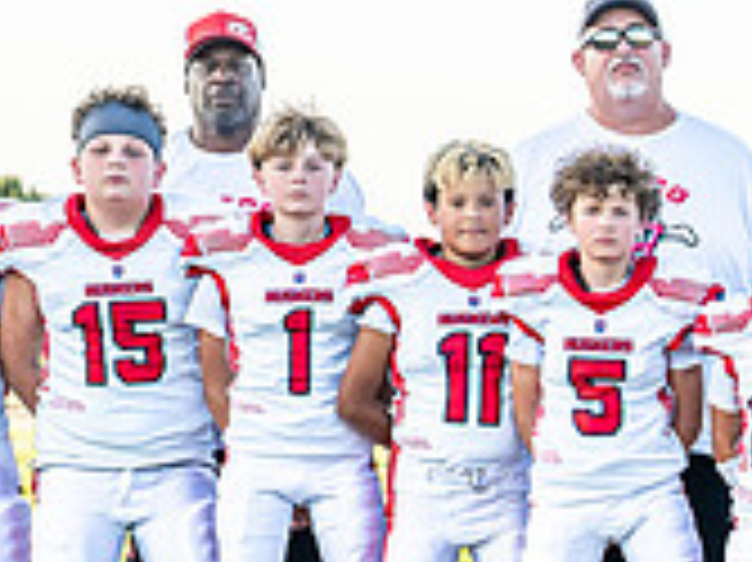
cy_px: 440
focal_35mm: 203
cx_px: 960
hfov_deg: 9.6
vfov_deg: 7.3
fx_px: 4407
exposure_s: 1/1600
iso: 500
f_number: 2.8
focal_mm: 50
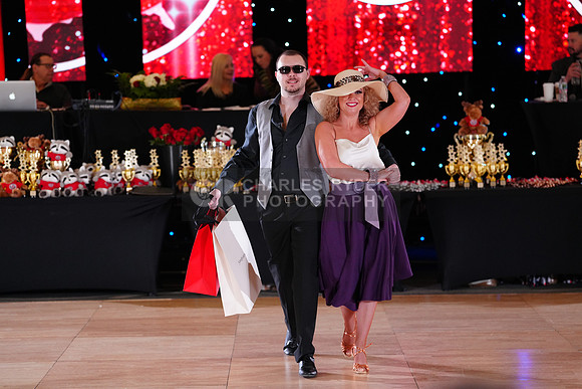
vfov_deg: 11.2
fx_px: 1973
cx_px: 291
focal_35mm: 122
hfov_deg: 16.8
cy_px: 194
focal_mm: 122
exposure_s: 1/400
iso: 2500
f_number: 2.8
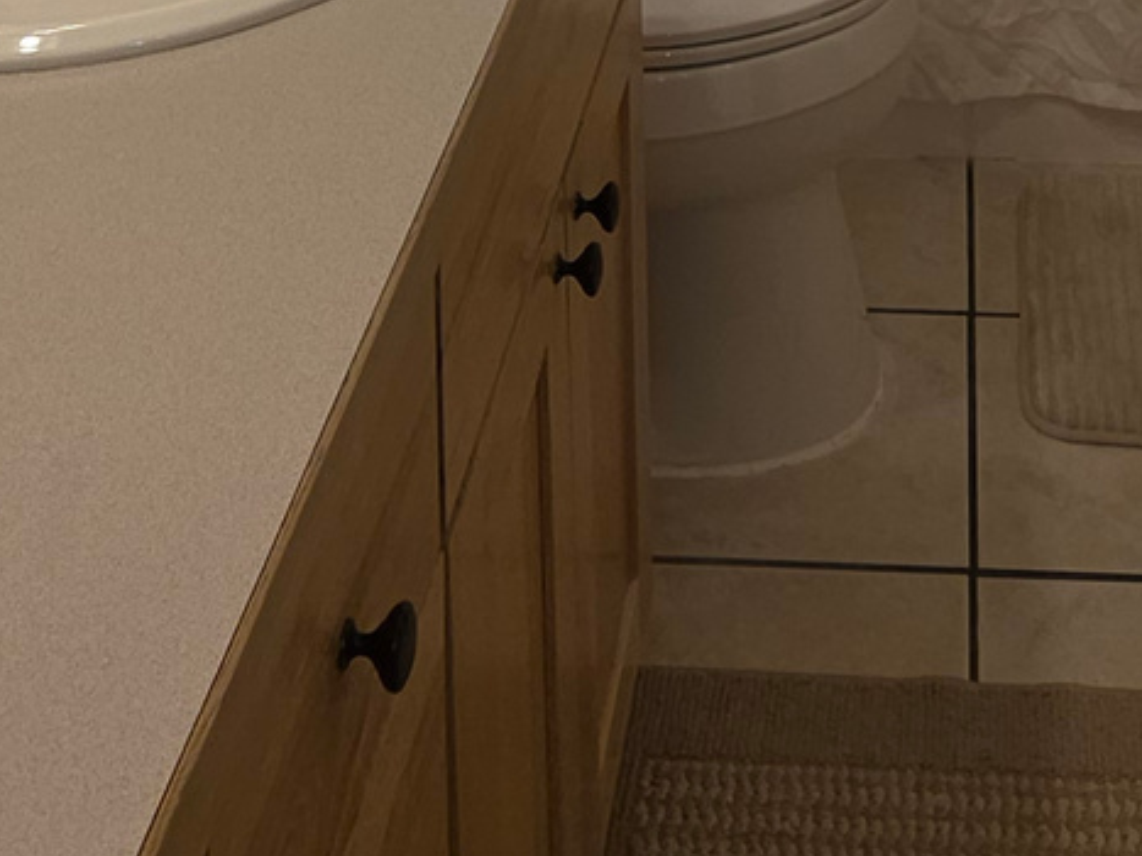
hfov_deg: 33.2
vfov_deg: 17.4
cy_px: -910
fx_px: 1880
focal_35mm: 57
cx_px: 844
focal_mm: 2.2
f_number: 1.9
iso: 20
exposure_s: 1/60
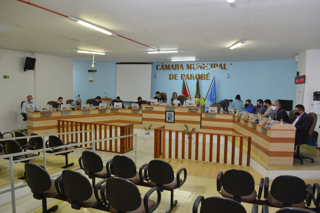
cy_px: 106
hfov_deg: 67.4
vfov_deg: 47.9
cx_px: 160
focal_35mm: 27
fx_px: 240
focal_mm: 18
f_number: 5
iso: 500
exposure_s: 1/20
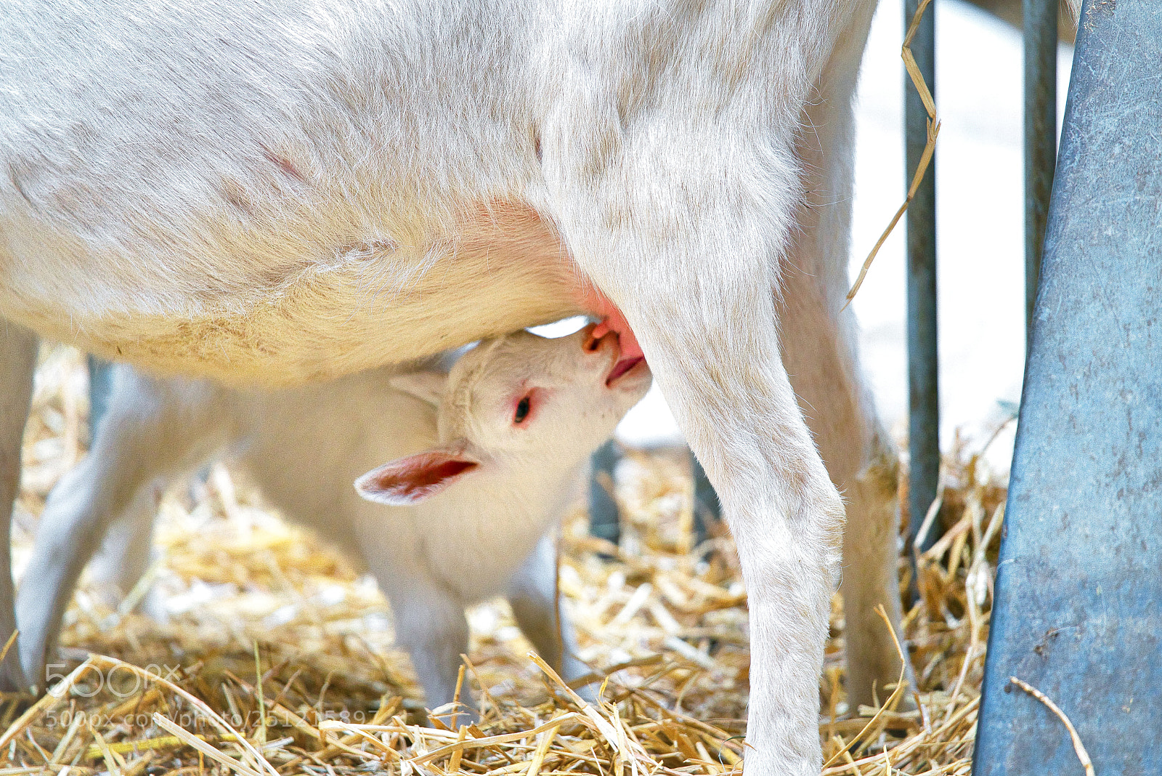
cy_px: 388
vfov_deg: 6.9
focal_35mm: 200
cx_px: 581
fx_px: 6458
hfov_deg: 10.3
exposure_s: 1/200
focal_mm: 200
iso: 1600
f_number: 2.8
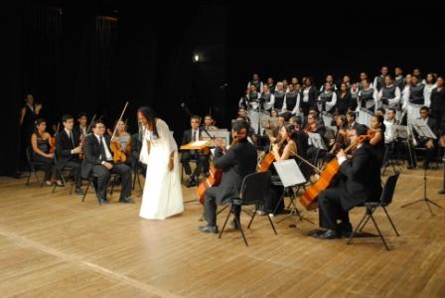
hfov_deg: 53.1
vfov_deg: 37.0
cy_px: 149
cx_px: 222
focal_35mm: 36
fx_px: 446
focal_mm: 24
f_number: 4
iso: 560
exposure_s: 1/30
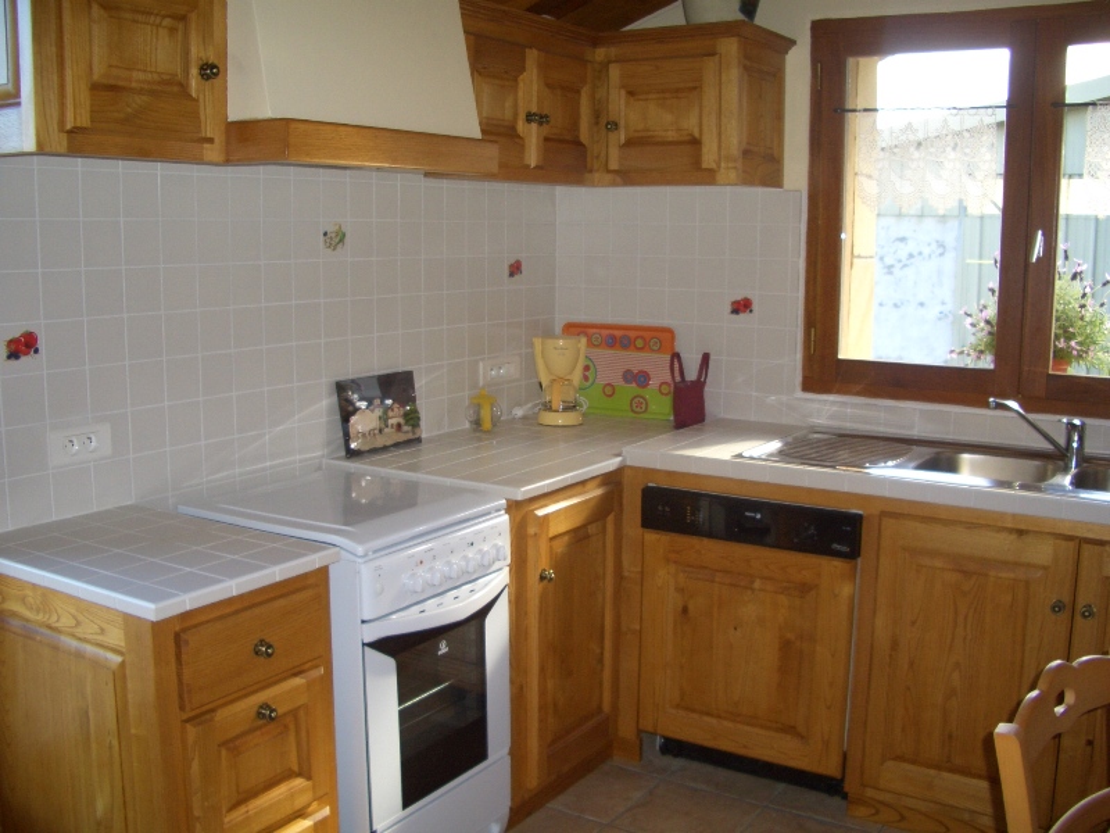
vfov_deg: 40.7
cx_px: 555
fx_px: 1122
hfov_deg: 52.6
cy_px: 416
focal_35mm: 35
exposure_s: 1/60
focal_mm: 5.8
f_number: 2.6
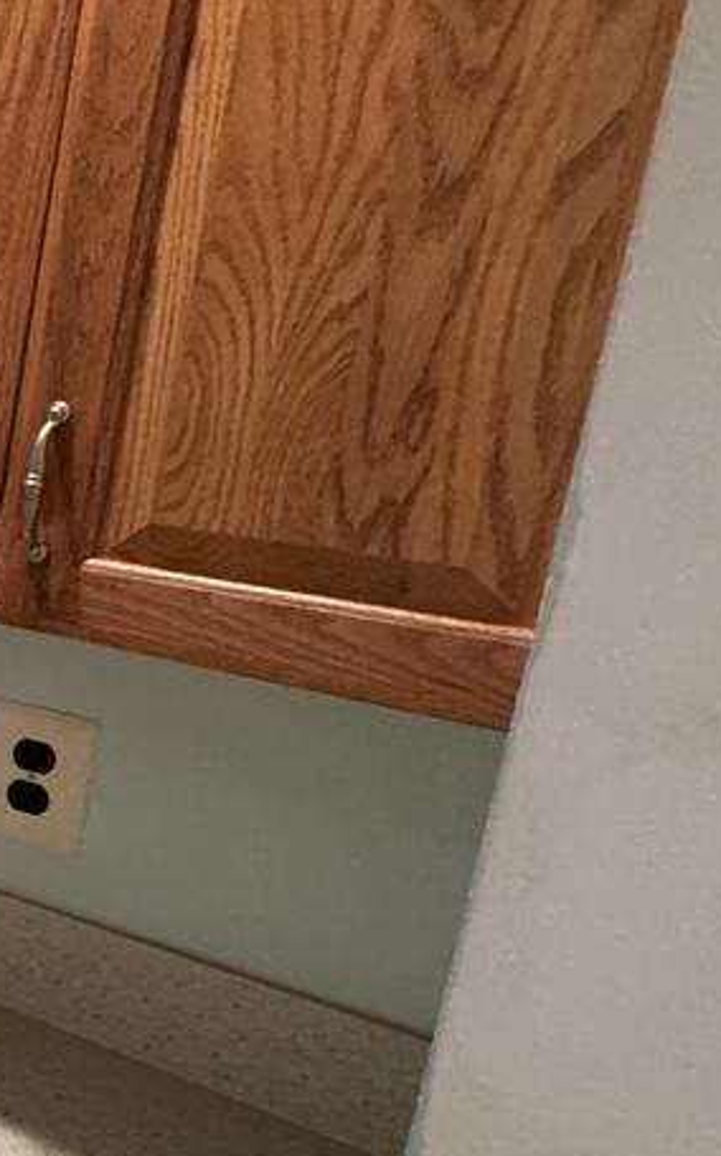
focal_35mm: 47
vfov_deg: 42.7
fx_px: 1479
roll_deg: -1.6
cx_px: -929
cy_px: 595
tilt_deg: -13.1
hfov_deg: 16.0
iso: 640
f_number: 2.2
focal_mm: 2.22
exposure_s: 1/60
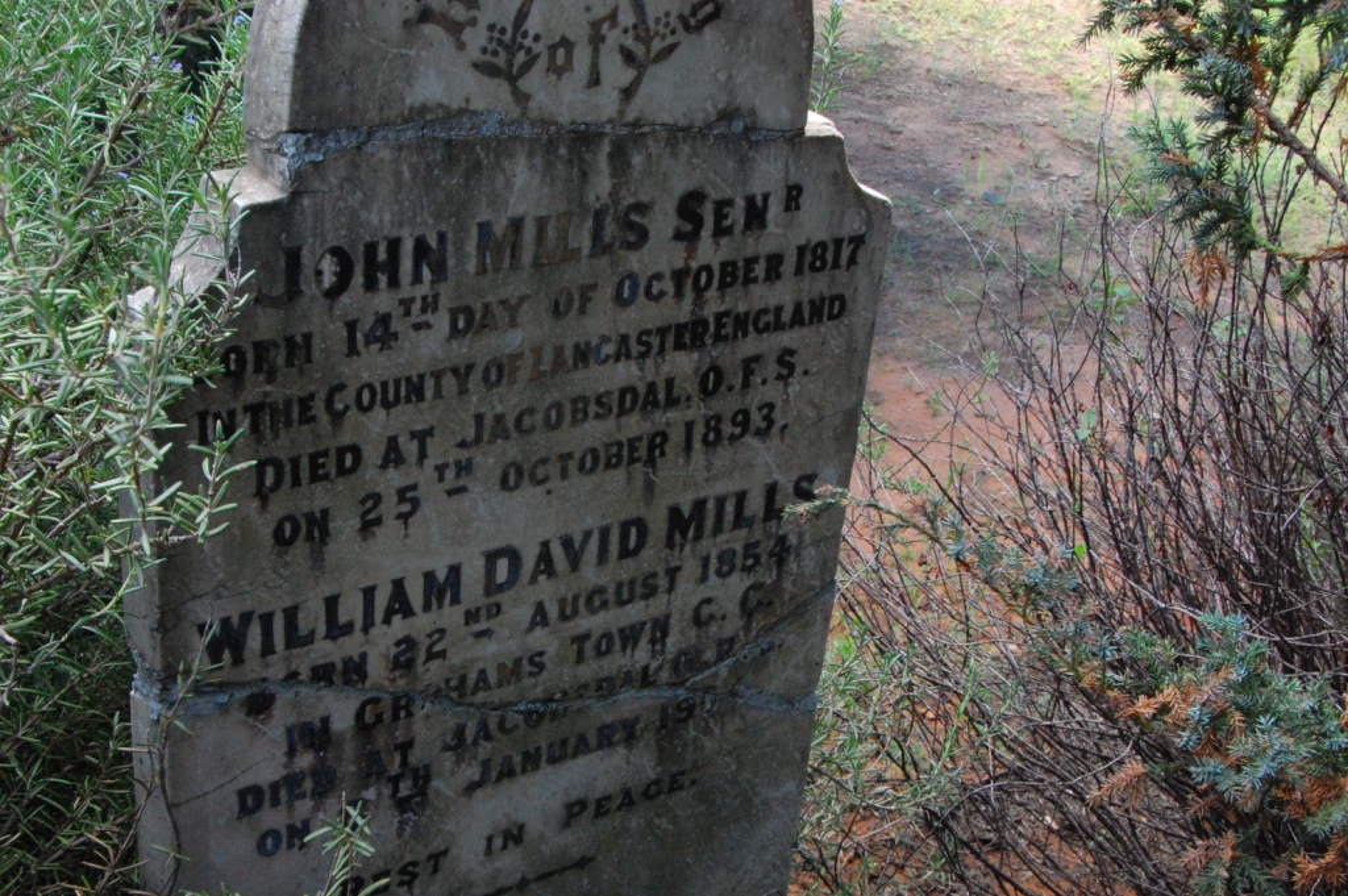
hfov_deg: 41.1
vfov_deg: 28.0
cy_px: 448
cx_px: 674
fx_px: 1796
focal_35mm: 48
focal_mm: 32
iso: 1400
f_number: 18
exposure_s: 1/30
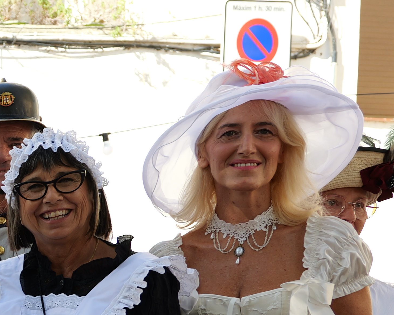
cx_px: -357
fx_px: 1073
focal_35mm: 92
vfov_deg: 16.0
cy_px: 381
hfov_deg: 16.6
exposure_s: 1/200
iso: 100
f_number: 4
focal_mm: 24
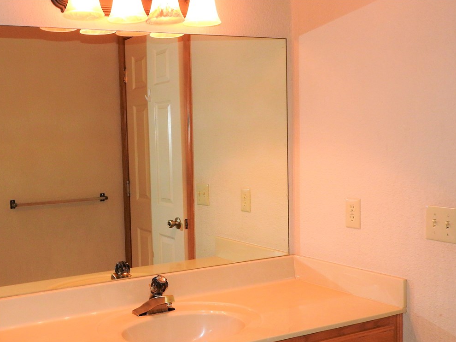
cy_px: 175
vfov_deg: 45.4
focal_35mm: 31
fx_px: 408
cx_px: 225
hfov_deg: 58.4
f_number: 3.5
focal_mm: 5.4
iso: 200
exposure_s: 1/30
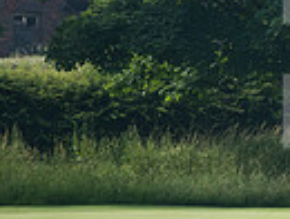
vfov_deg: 1.2
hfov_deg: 1.5
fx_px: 10794
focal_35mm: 1286
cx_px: 571
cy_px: 8
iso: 400
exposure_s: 1/2500
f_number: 4.5
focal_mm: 300
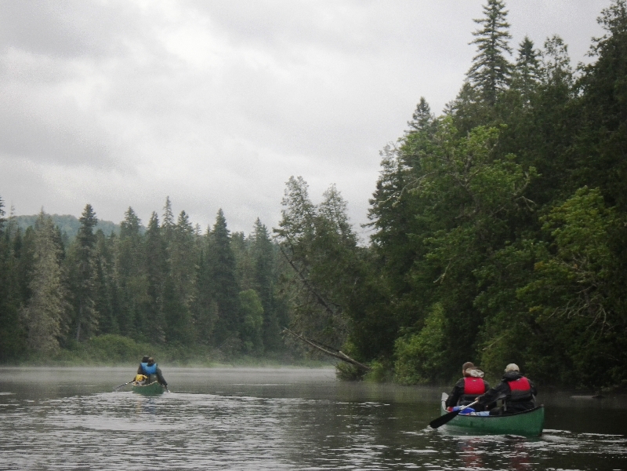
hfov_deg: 17.1
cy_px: 236
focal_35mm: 115
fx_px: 2083
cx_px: 314
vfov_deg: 12.9
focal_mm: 20.6
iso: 125
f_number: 5.2
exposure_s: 1/160
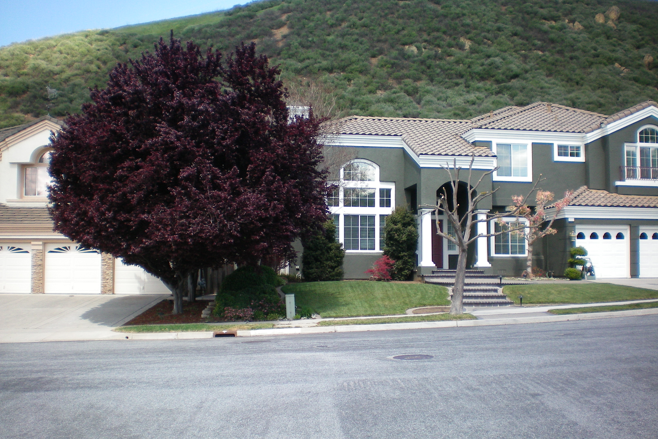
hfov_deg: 48.5
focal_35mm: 40
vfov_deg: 33.4
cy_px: 237
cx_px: 332
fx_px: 731
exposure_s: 1/320
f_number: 3.1
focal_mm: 6.3
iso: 64
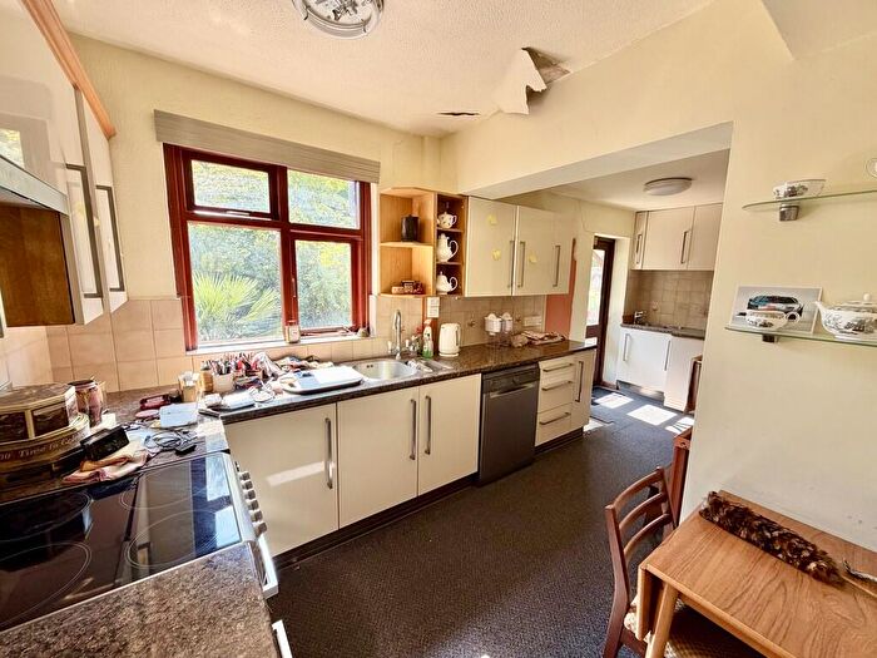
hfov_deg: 102.1
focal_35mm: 14
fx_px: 355
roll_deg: -1.2
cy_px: 329
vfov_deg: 85.7
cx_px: 438
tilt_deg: -8.6
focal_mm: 2.22
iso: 100
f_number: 2.2
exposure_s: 1/121
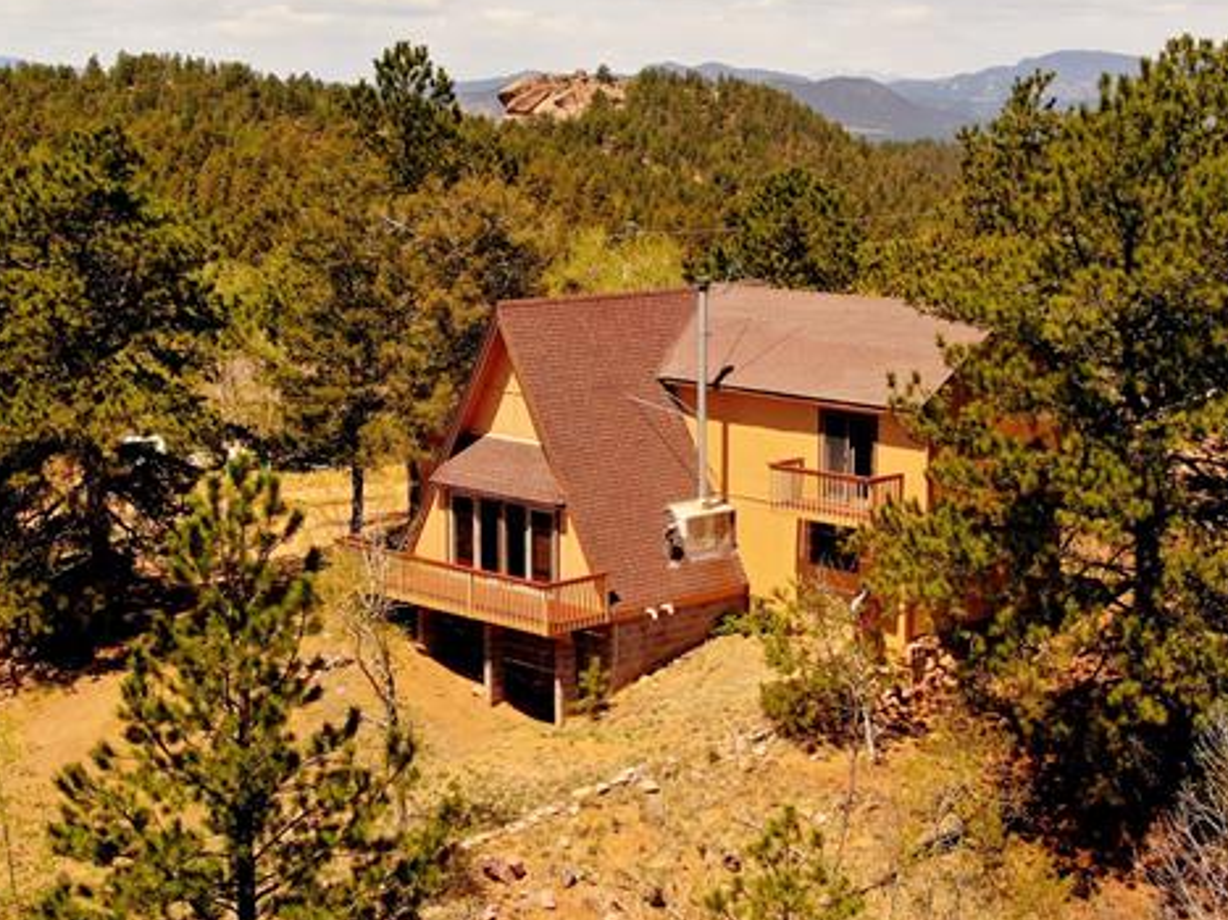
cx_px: 638
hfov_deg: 30.7
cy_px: 384
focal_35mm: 63
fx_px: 2234
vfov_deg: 23.2
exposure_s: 1/320
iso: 100
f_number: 3.7
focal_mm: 8.2
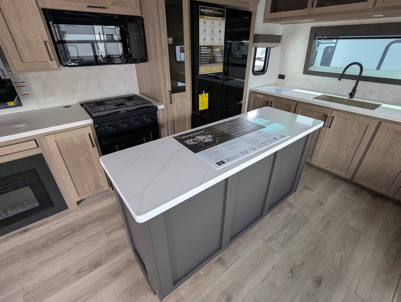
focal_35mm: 16
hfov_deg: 94.4
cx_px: 200
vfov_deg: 78.2
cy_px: 151
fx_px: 186
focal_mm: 2.35
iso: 294
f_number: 2.2
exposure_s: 1/152
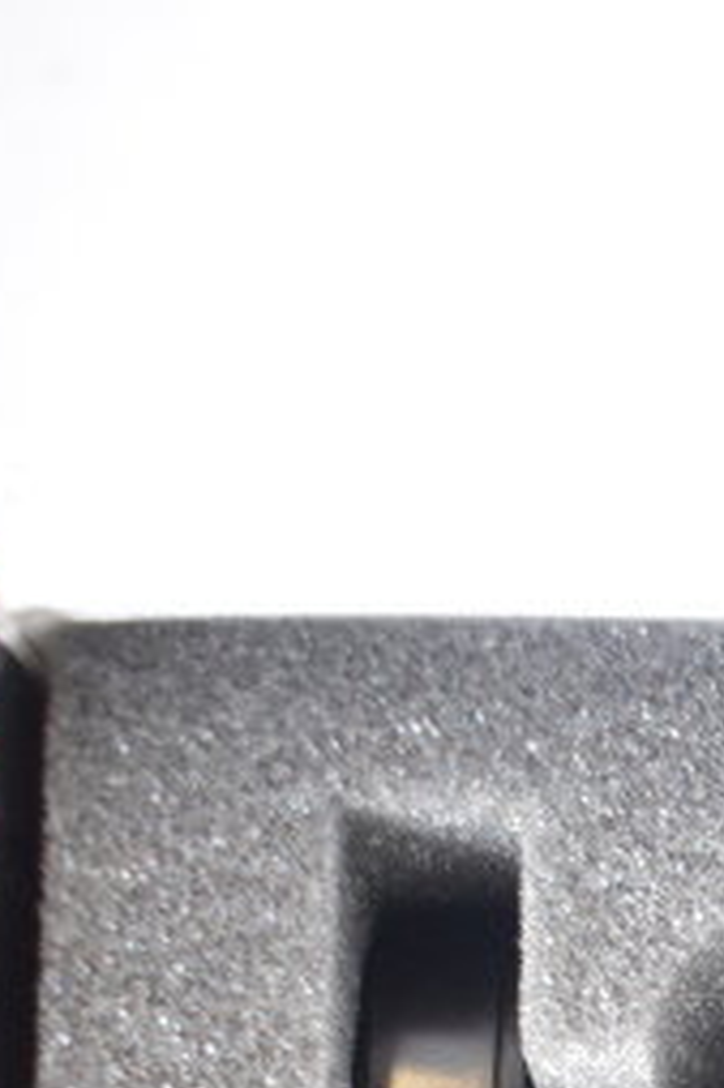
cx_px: 1242
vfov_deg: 16.3
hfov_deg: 11.8
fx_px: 3262
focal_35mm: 108
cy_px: 1874
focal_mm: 20
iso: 720
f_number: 3.5
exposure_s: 1/30
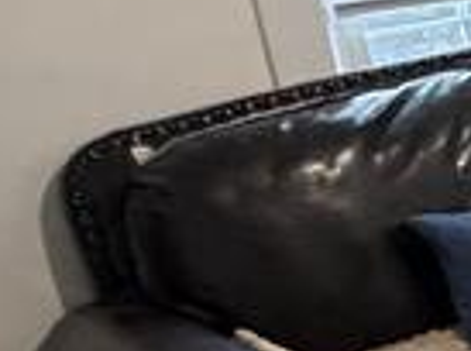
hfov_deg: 11.7
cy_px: 165
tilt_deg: -15.9
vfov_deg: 14.0
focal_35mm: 105
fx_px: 1425
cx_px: 1358
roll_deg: +2.8
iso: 320
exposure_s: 1/102
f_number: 2.2
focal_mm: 2.22
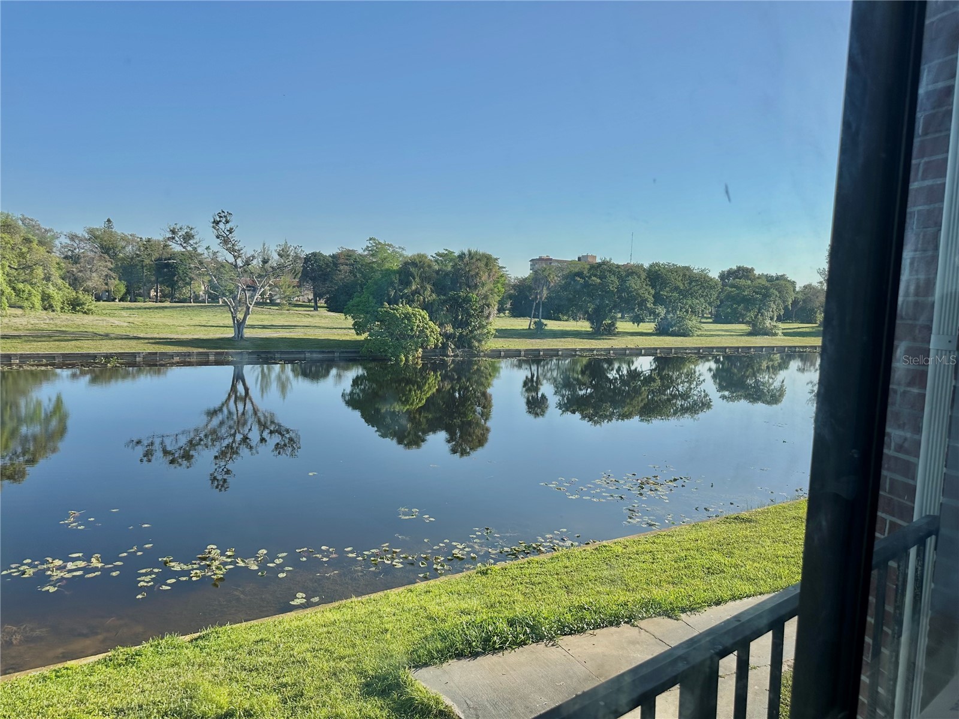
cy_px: 360
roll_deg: -2.8
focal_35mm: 24
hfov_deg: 71.6
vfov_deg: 56.8
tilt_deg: -5.2
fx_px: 665
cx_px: 480
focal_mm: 6.86
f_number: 1.78
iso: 80
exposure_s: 1/3472
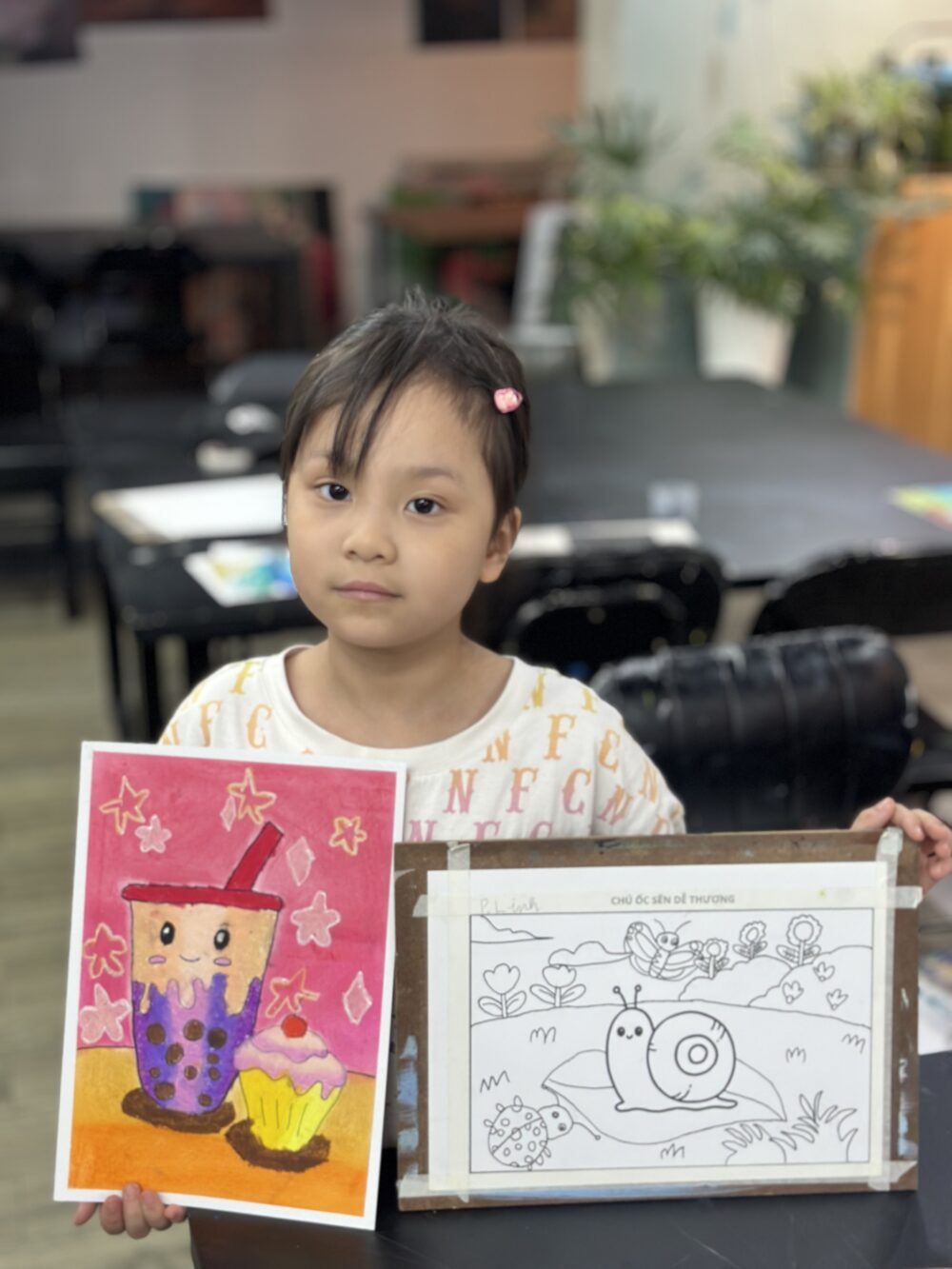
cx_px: 476
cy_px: 634
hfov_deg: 30.3
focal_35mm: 48
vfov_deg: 39.7
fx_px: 1760
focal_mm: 6.86
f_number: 1.78
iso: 160
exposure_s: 1/100
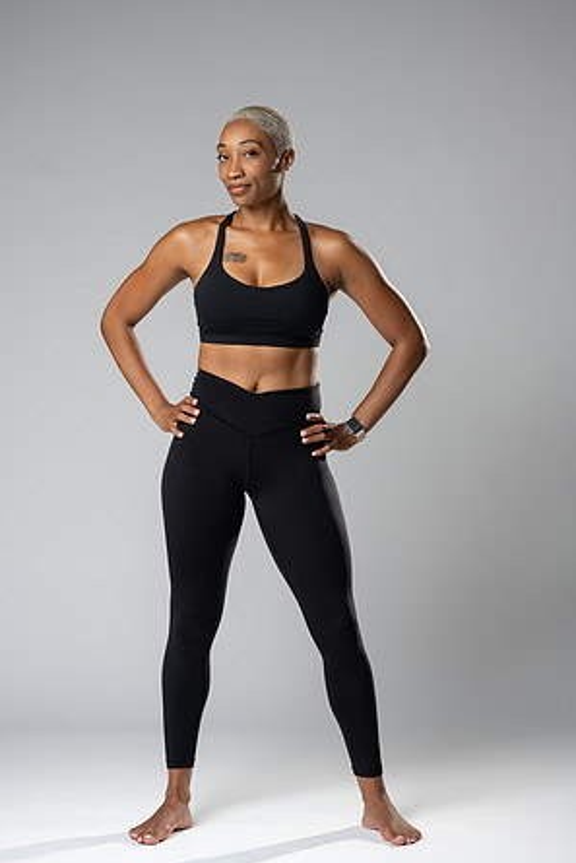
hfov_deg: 15.9
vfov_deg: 23.6
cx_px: 289
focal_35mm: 86
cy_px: 434
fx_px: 2062
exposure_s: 1/160
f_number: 3.2
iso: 200
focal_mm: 85
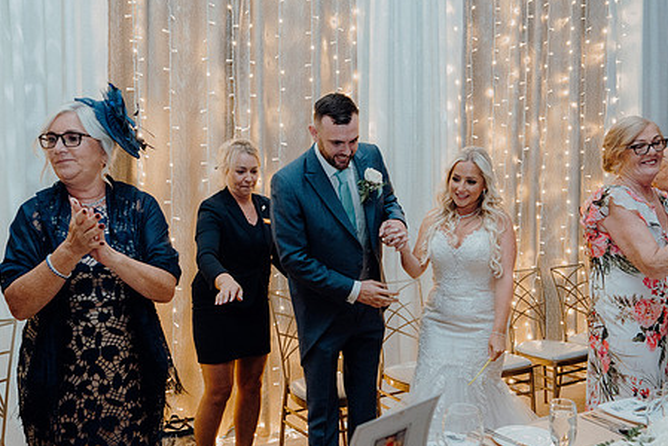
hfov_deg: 60.3
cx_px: 336
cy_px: 233
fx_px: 576
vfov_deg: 42.4
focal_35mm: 31
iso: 2500
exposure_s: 1/160
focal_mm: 24
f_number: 3.5
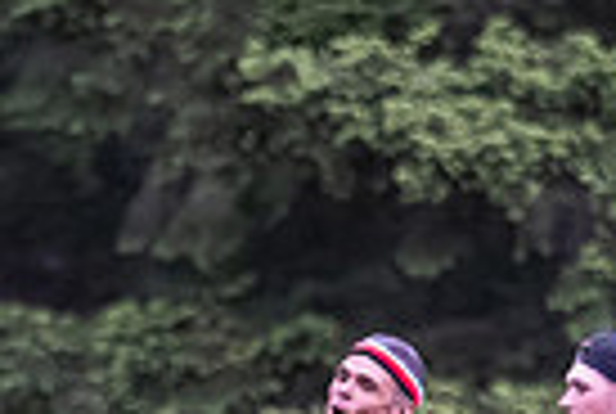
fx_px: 23219
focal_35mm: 1354
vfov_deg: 1.0
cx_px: 185
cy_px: 903
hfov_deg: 1.5
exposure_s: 1/1250
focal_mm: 150
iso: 6400
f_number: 2.8
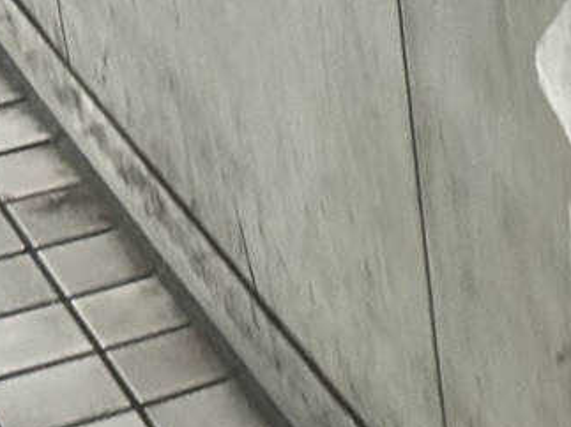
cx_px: 1321
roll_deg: -1.0
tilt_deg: -26.3
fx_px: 2655
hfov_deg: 10.7
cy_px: 9
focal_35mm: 161
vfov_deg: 9.2
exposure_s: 1/50
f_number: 1.5
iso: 100
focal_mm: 5.7
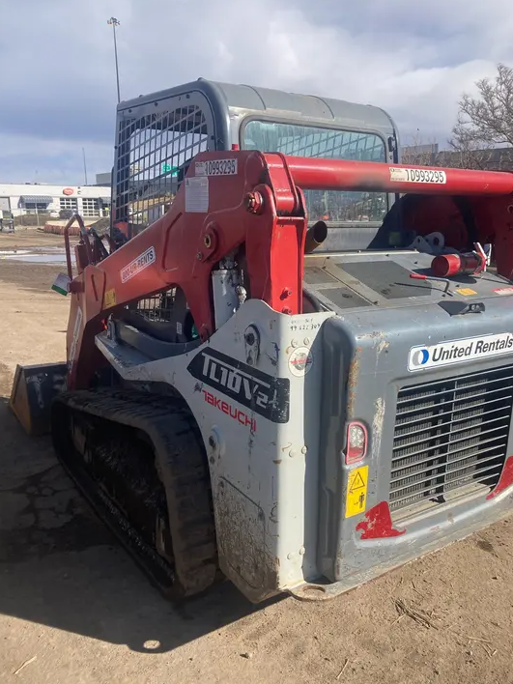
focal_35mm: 29
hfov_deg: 48.2
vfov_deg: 61.7
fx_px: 573
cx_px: 260
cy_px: 343
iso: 20
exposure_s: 1/1621
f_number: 1.8
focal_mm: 3.99
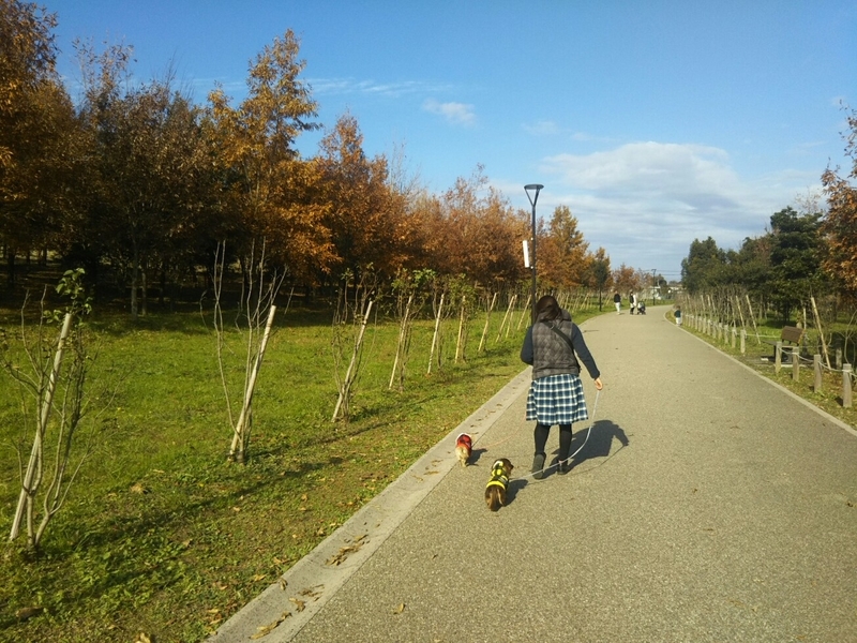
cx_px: 428
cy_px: 322
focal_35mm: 30
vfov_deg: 46.8
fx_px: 743
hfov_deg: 60.0
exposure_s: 1/1045
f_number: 2.2
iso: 25
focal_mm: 4
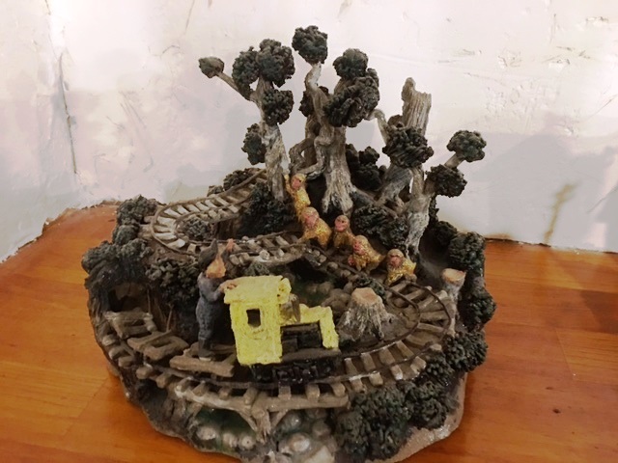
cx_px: 309
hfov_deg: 61.7
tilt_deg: -26.5
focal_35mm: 29
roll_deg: -1.1
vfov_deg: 48.2
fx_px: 518
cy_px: 232
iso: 80
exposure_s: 1/4
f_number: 2.2
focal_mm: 4.15
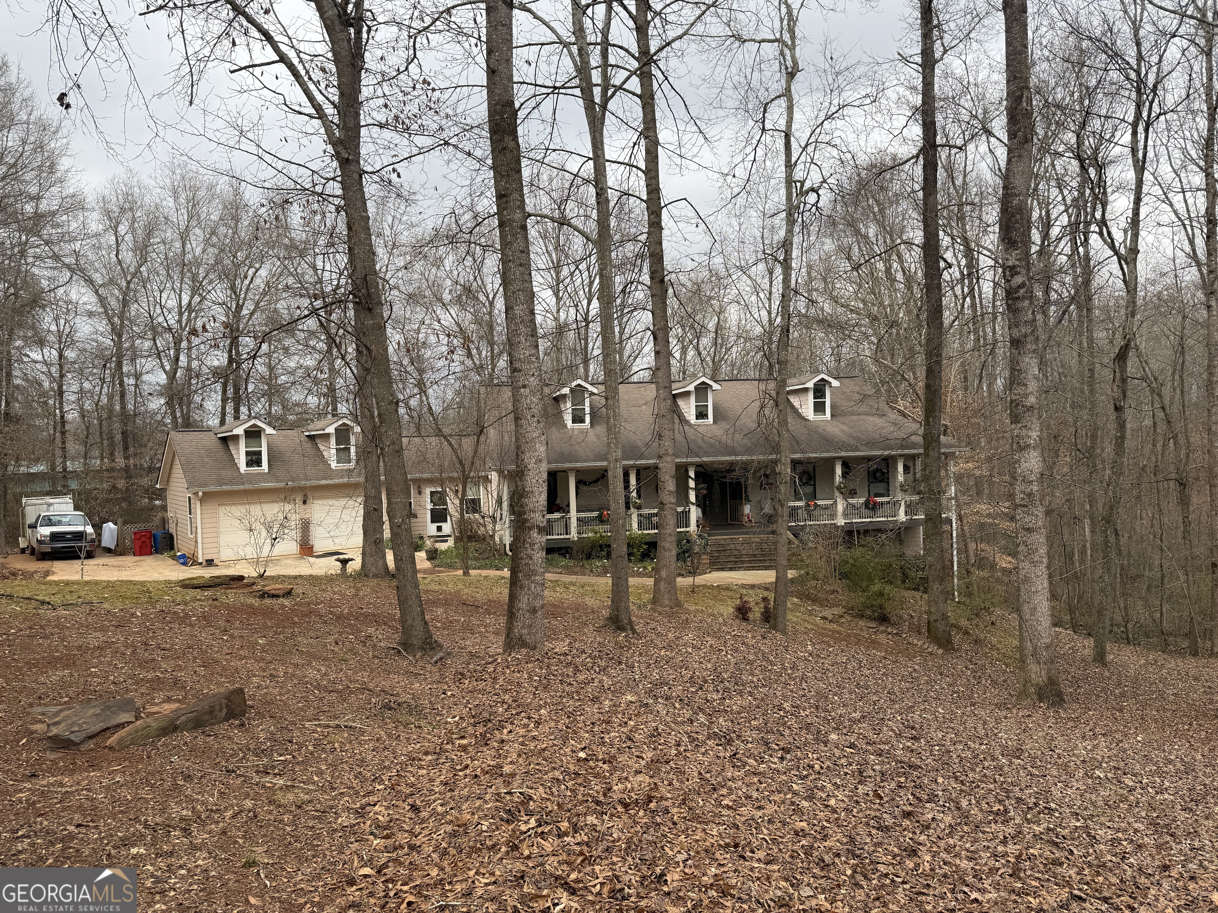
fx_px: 844
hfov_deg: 71.6
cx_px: 609
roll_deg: +1.8
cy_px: 456
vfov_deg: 56.8
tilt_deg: -1.4
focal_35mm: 24
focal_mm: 6.76
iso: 80
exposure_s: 1/868
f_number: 1.78
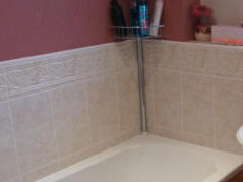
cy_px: 109
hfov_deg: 29.7
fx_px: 428
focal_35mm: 61
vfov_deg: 24.0
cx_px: 238
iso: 400
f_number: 2.8
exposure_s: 1/60
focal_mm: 4.5
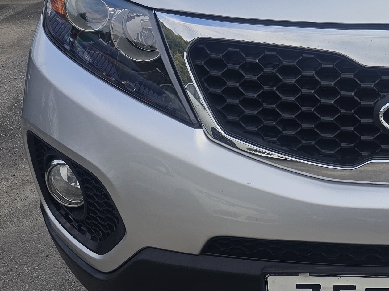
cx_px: 445
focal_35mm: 73
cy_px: -1
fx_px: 820
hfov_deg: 24.6
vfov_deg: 19.6
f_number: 1.7
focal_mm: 6.3
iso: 12
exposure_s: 1/396
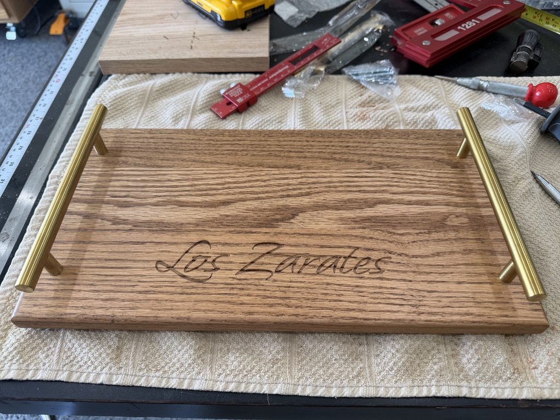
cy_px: 210
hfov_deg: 71.6
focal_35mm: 24
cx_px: 280
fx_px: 388
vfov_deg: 56.8
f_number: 1.78
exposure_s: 1/120
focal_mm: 6.76
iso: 64
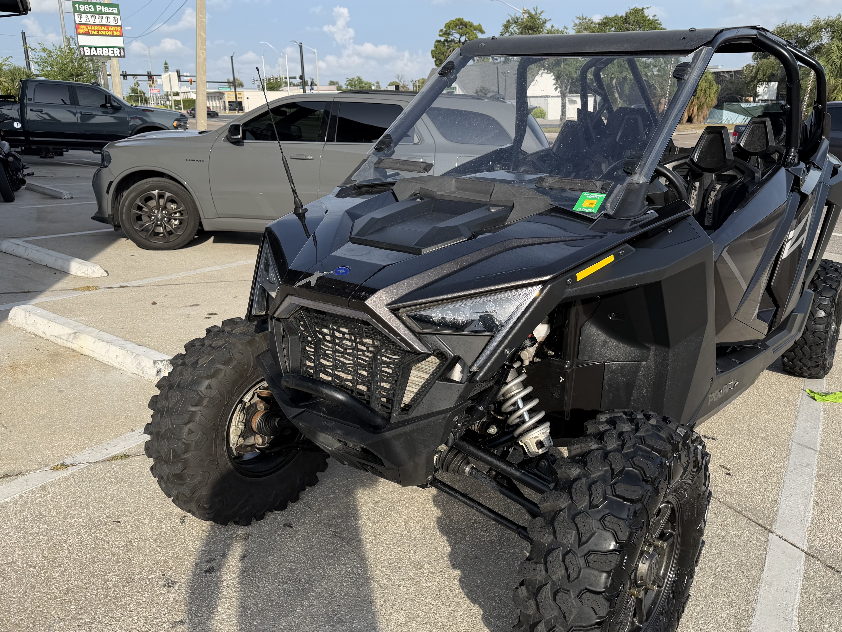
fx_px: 705
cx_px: 488
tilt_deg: -12.7
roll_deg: +0.7
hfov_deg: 61.3
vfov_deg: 48.2
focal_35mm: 29
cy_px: 303
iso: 80
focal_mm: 6.76
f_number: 1.78
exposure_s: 1/3145
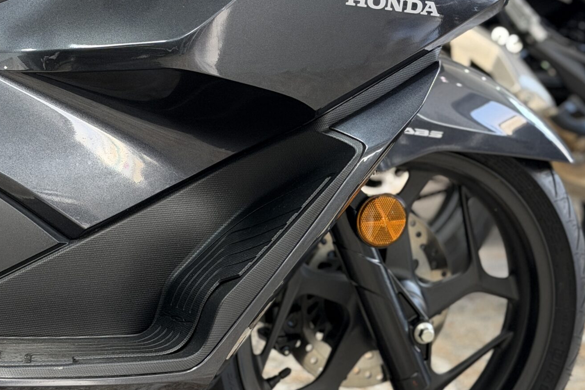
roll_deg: -0.8
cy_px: 196
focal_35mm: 97
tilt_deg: -7.1
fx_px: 1576
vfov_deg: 14.1
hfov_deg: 21.0
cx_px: 342
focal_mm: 6.76
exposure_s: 1/50
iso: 200
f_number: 1.78
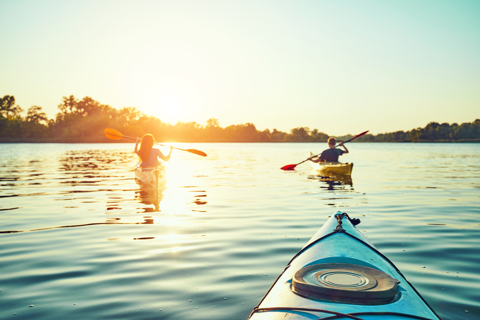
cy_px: 160
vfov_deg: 42.3
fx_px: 413
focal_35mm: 31
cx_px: 240
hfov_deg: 60.3
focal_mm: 31
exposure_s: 1/500
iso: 100
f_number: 5
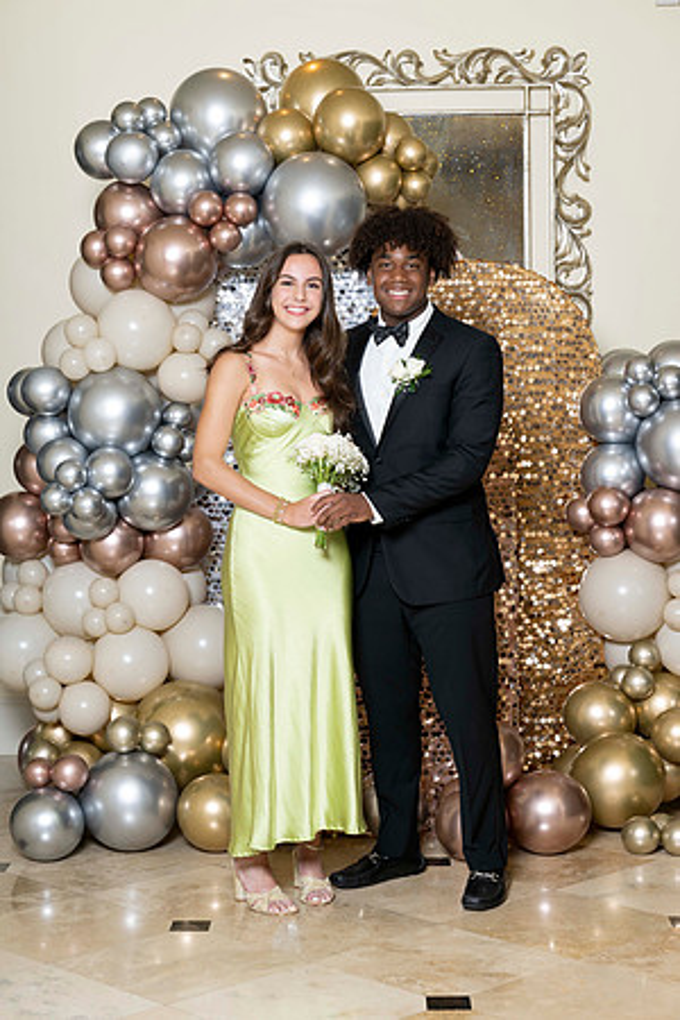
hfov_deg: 19.5
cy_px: 510
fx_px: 1983
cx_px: 340
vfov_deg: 28.8
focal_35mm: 70
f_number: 5.6
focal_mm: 70
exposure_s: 1/200
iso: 250
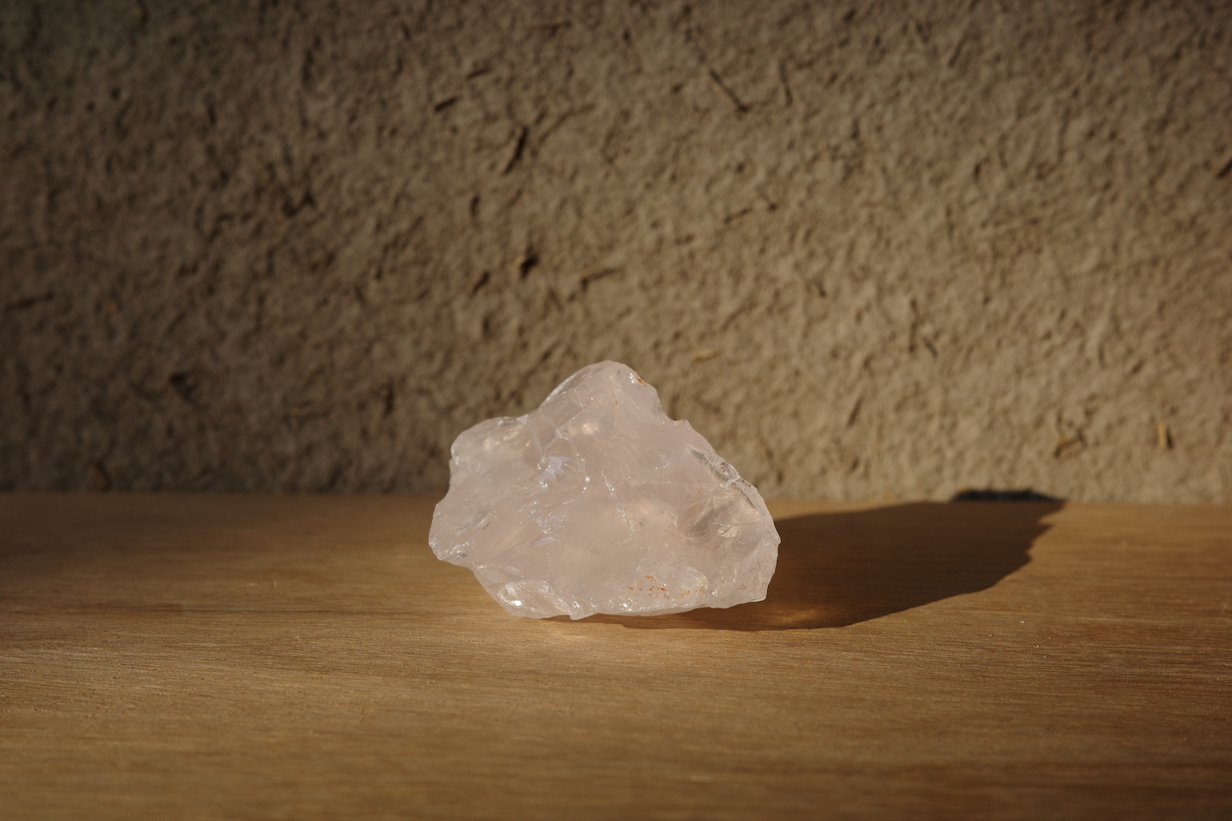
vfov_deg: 33.4
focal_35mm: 40
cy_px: 410
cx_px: 616
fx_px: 1369
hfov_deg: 48.5
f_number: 5
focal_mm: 26
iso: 200
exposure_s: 1/400
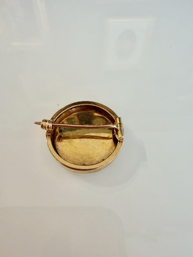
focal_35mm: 24
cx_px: 96
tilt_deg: -61.8
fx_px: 178
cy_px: 128
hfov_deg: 56.8
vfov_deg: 71.6
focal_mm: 2.22
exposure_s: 1/50
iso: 200
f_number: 2.2
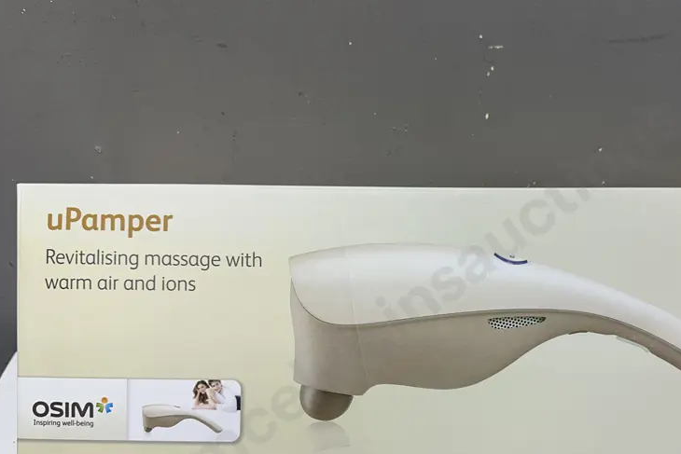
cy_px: 291
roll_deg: -1.2
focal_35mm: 35
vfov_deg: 37.6
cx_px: 438
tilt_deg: -40.2
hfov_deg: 53.6
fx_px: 662
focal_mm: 6.86
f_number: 1.78
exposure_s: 1/100
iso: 64
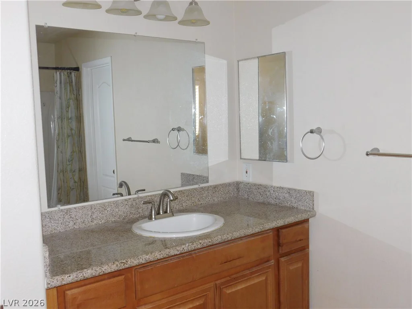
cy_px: 154
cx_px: 206
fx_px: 428
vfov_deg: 39.7
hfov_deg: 51.4
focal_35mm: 36
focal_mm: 6.3
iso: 200
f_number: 3.5
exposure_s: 1/30
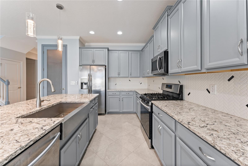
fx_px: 96
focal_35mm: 14
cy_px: 83
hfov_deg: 104.3
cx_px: 124
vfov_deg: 81.2
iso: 200
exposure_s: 1/10
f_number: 8
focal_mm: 14
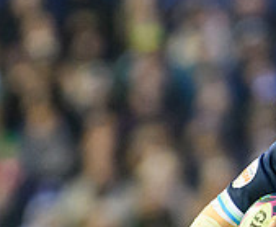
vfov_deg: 0.7
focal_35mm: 2253
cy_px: 405
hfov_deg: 0.8
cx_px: 398
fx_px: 18607
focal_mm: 400
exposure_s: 1/1250
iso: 6400
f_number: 2.8
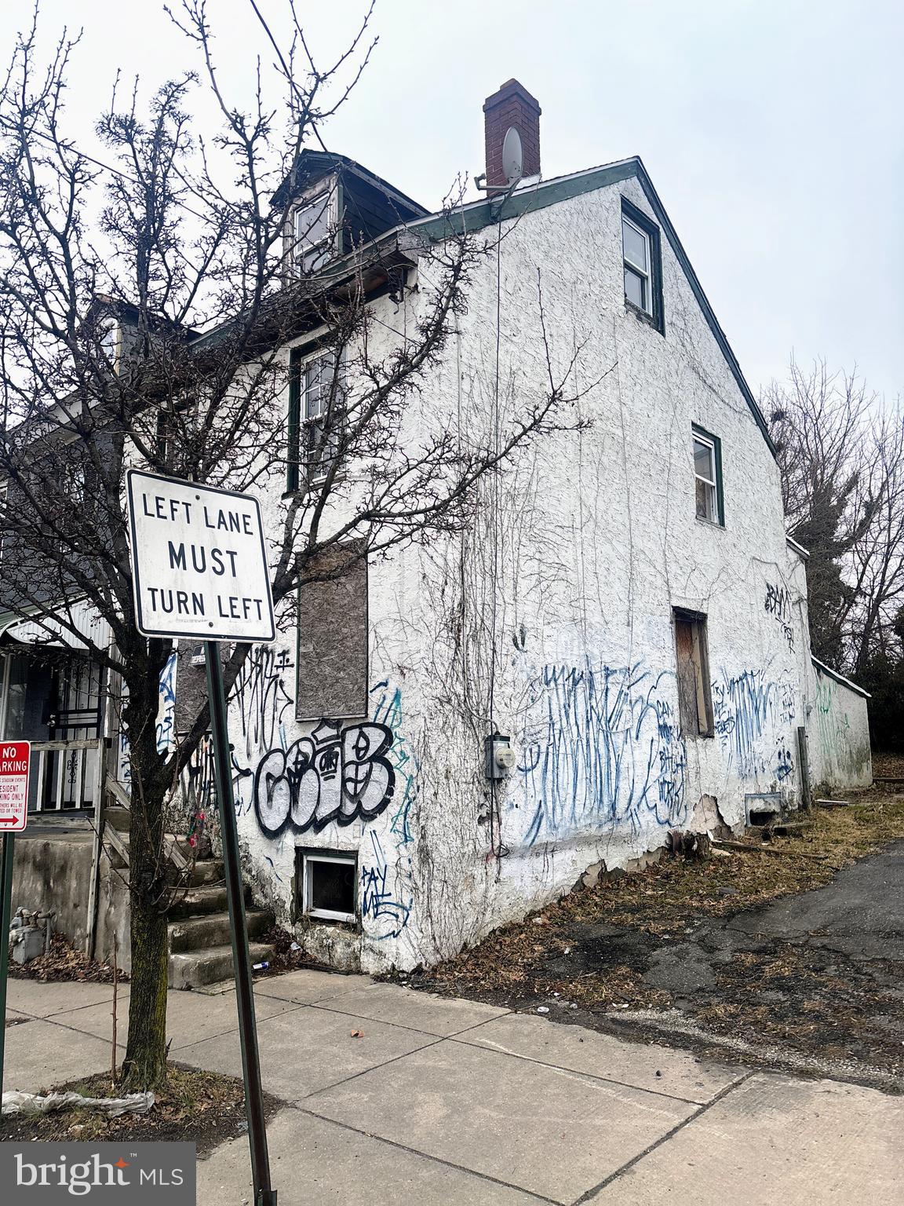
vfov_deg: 67.3
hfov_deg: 53.1
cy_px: 603
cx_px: 452
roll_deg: -1.1
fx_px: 905
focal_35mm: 26
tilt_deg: +8.1
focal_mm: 5.96
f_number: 1.6
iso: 50
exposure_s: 1/1103
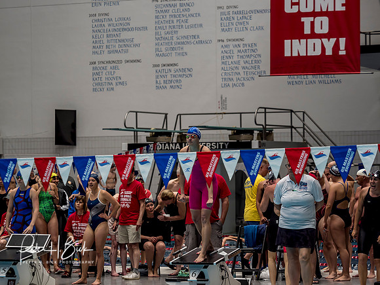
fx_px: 1537
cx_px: 190
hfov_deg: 14.1
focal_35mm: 140
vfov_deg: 10.6
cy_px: 142
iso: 640
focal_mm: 70
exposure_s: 1/250
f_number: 2.8
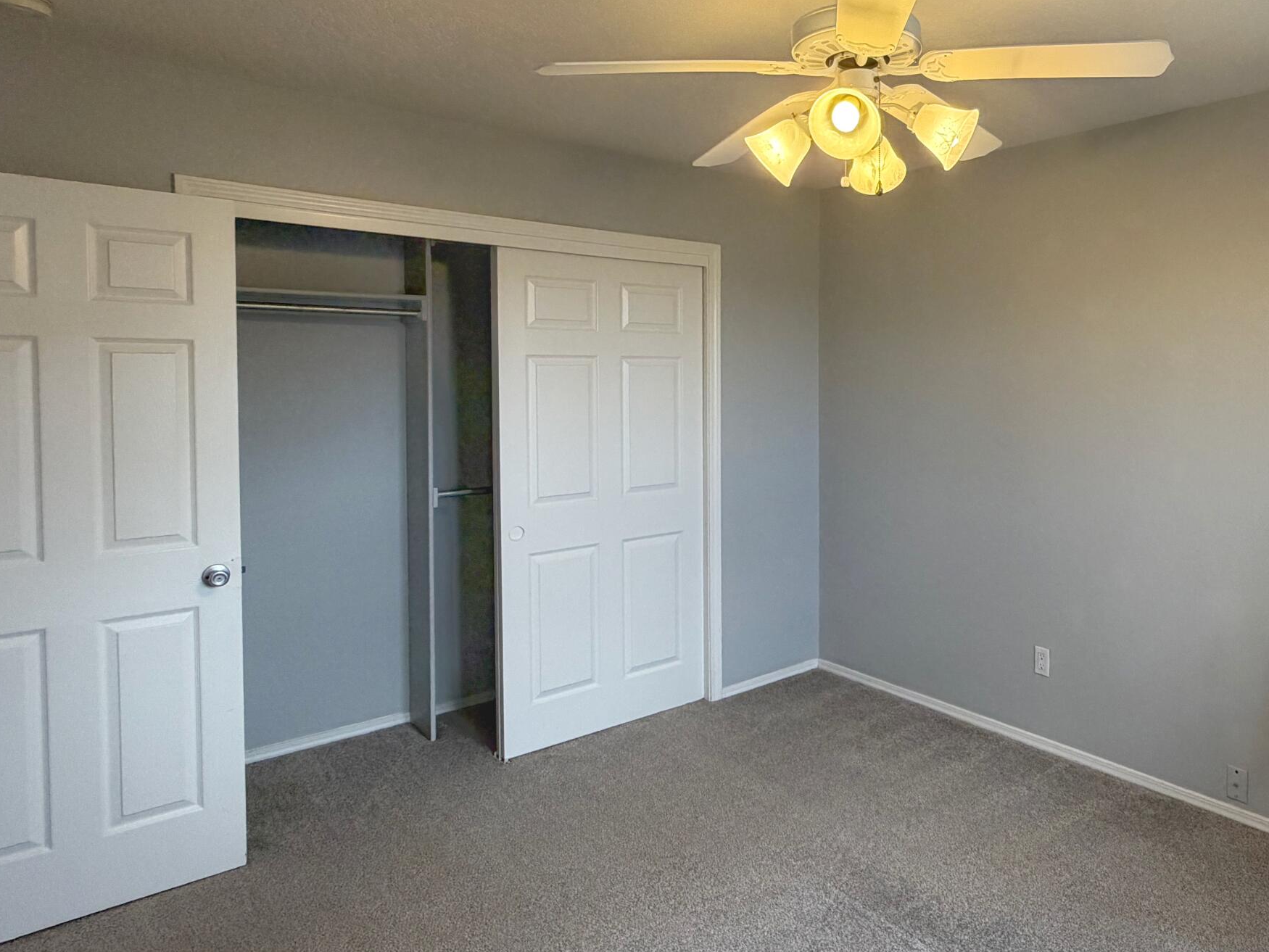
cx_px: 906
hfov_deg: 68.2
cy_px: 406
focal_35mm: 24
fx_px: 880
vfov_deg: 56.6
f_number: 2.2
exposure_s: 1/120
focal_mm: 2.22
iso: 200
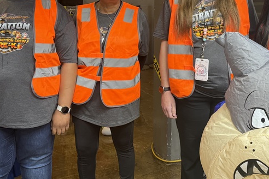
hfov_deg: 38.2
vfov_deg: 25.7
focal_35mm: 52
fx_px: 389
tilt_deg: -10.4
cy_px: 50
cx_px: 143
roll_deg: +0.0
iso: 250
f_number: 1.78
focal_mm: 6.76
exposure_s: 1/60
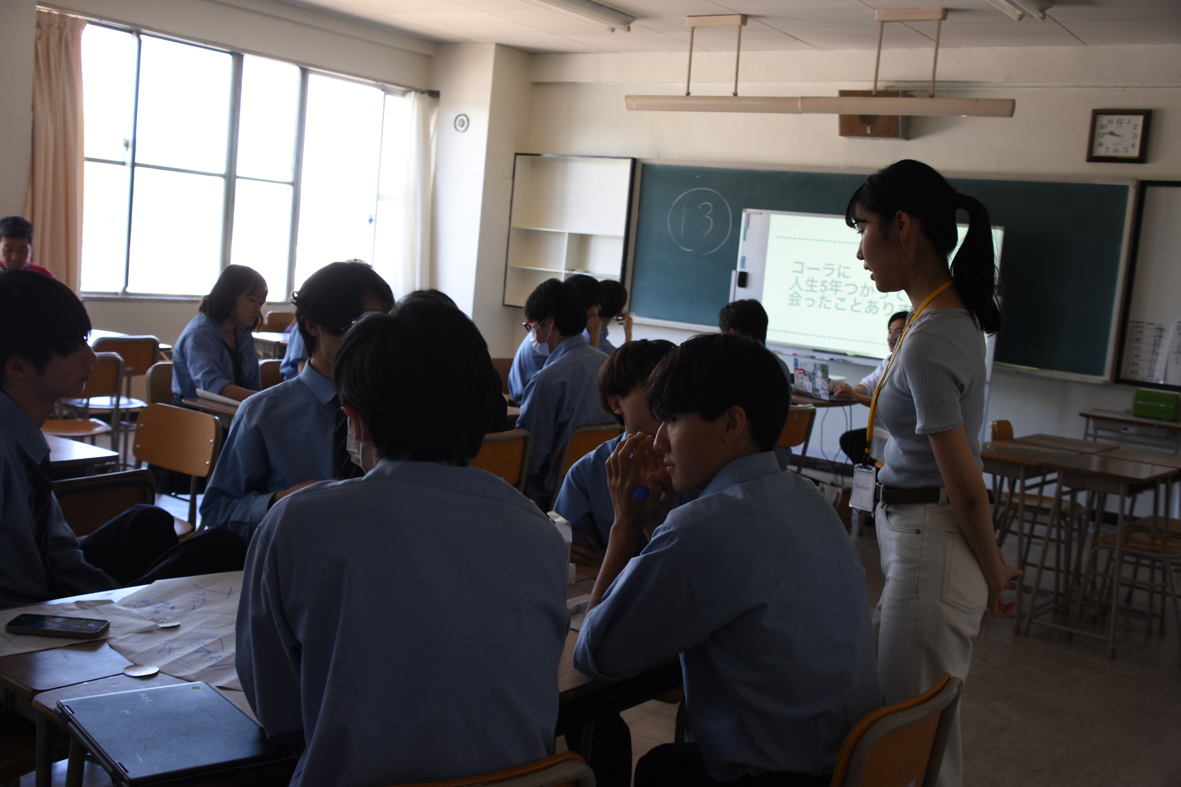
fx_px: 1181
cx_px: 590
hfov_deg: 53.1
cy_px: 394
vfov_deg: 36.9
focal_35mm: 36
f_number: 3.8
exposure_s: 1/125
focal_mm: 24
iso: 320
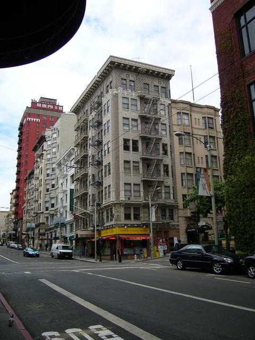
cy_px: 170
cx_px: 128
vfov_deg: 52.6
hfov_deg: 40.7
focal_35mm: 35
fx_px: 344
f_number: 2.8
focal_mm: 5.8
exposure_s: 1/1000
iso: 50
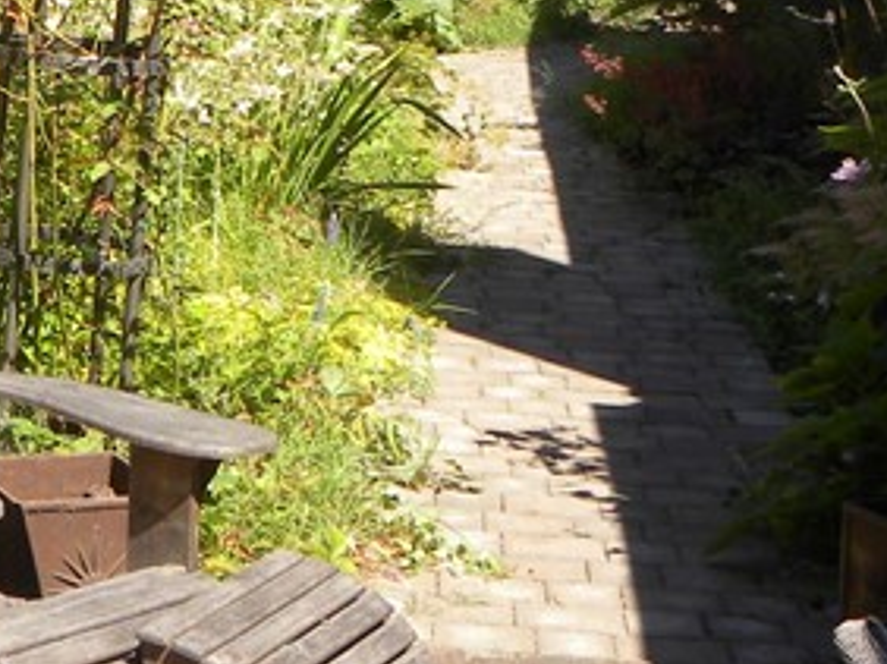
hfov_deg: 15.3
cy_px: -233
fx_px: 3072
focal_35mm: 120
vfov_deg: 11.9
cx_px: -390
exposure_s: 1/198
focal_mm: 5.9
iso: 64
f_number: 4.5
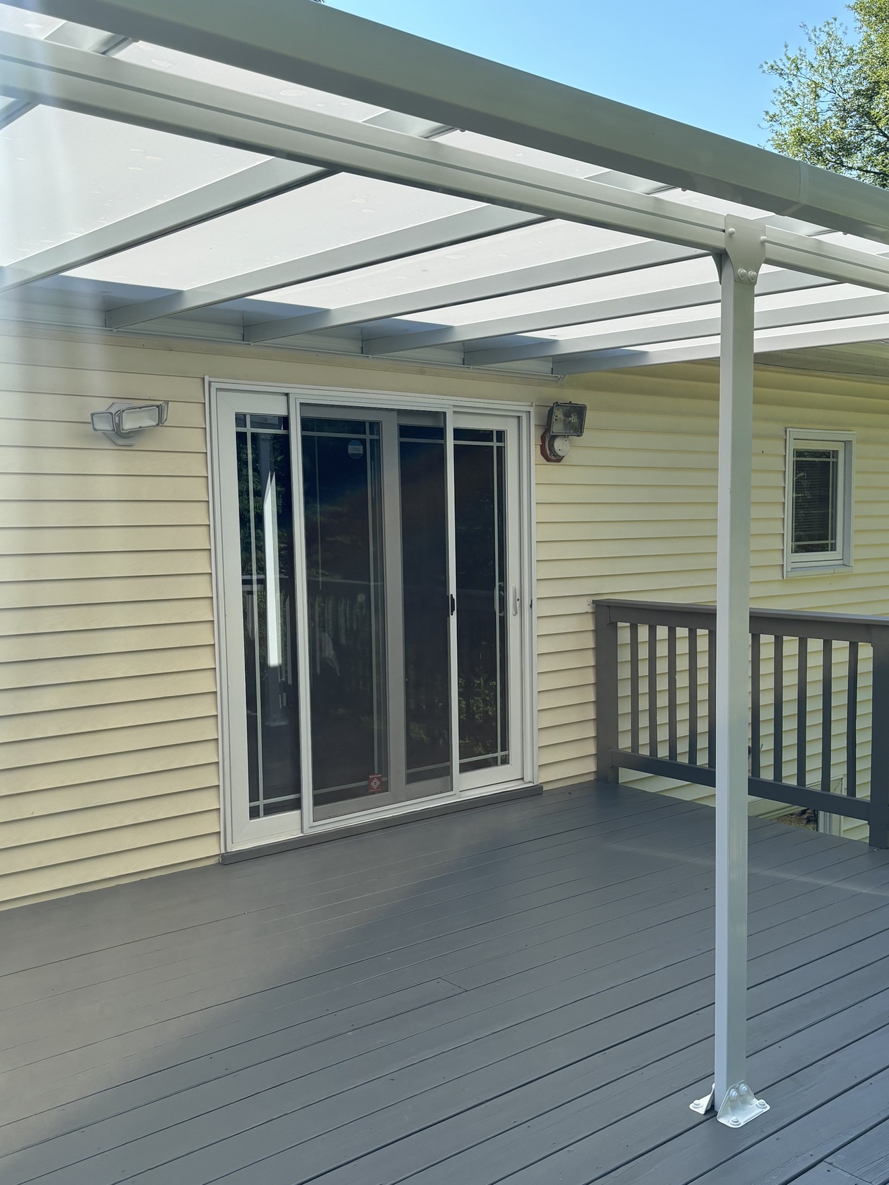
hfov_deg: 41.6
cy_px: 638
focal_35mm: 34
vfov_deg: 53.9
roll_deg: -0.6
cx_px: 534
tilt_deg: -4.8
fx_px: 1165
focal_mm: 5.96
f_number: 1.6
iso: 50
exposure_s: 1/1458
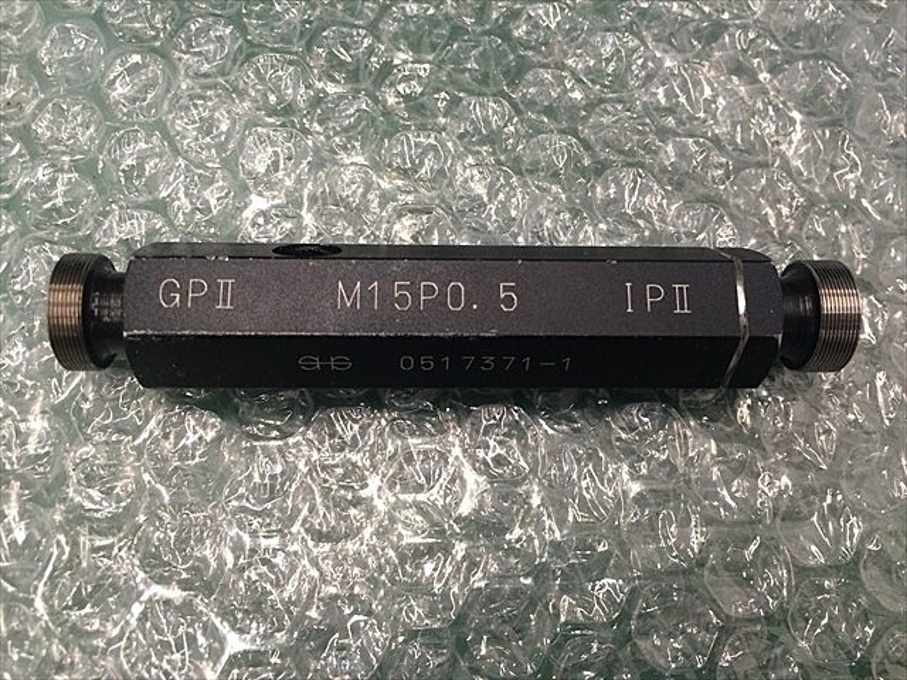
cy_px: 340
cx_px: 454
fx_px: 760
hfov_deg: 61.7
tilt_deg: -73.5
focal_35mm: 29
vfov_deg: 48.2
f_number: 2.2
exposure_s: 1/30
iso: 125
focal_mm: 4.15
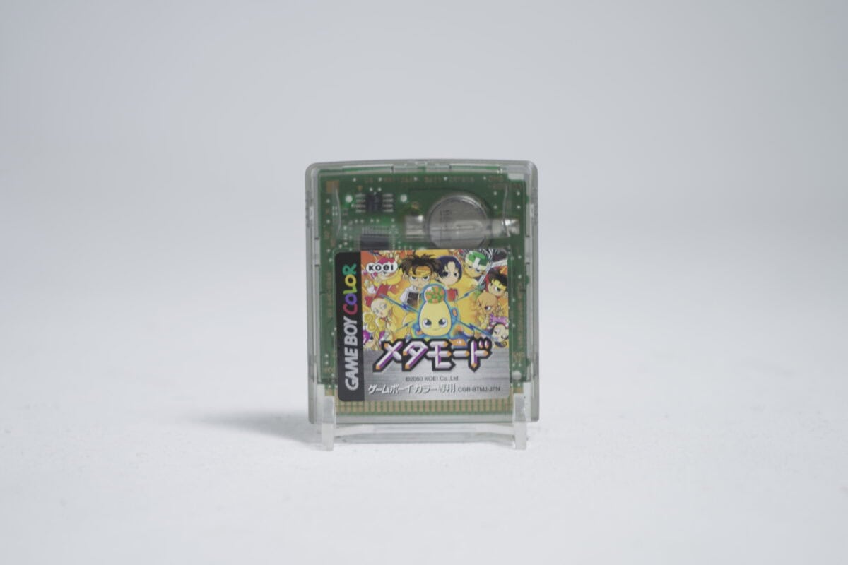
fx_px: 1649
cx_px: 424
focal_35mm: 70
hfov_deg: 28.8
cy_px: 282
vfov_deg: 19.5
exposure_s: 1/5
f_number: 5.6
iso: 100
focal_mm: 70
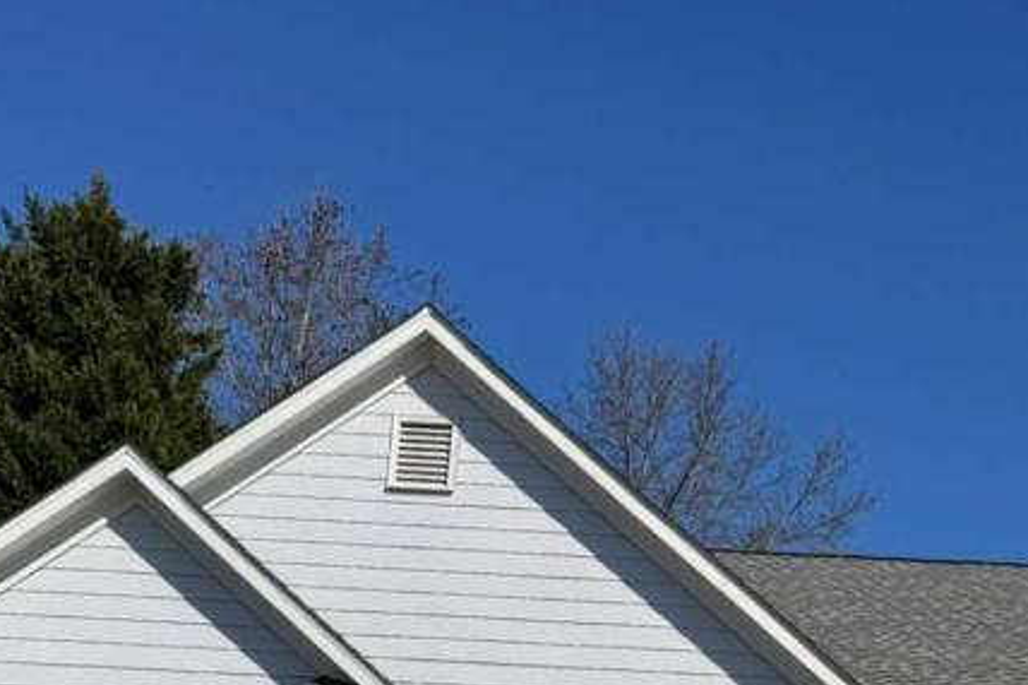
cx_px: 872
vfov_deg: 18.5
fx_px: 1998
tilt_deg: +16.3
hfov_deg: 28.0
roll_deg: -2.7
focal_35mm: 70
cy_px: 805
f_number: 1.78
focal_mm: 6.76
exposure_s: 1/9009
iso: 80
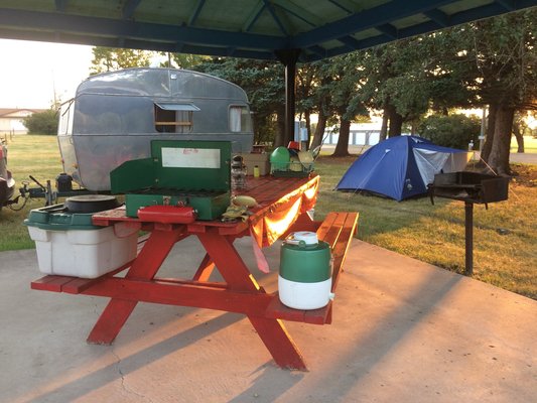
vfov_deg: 48.2
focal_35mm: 29
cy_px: 202
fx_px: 450
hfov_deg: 61.6
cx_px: 268
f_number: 2.2
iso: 40
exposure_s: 1/40
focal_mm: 4.15
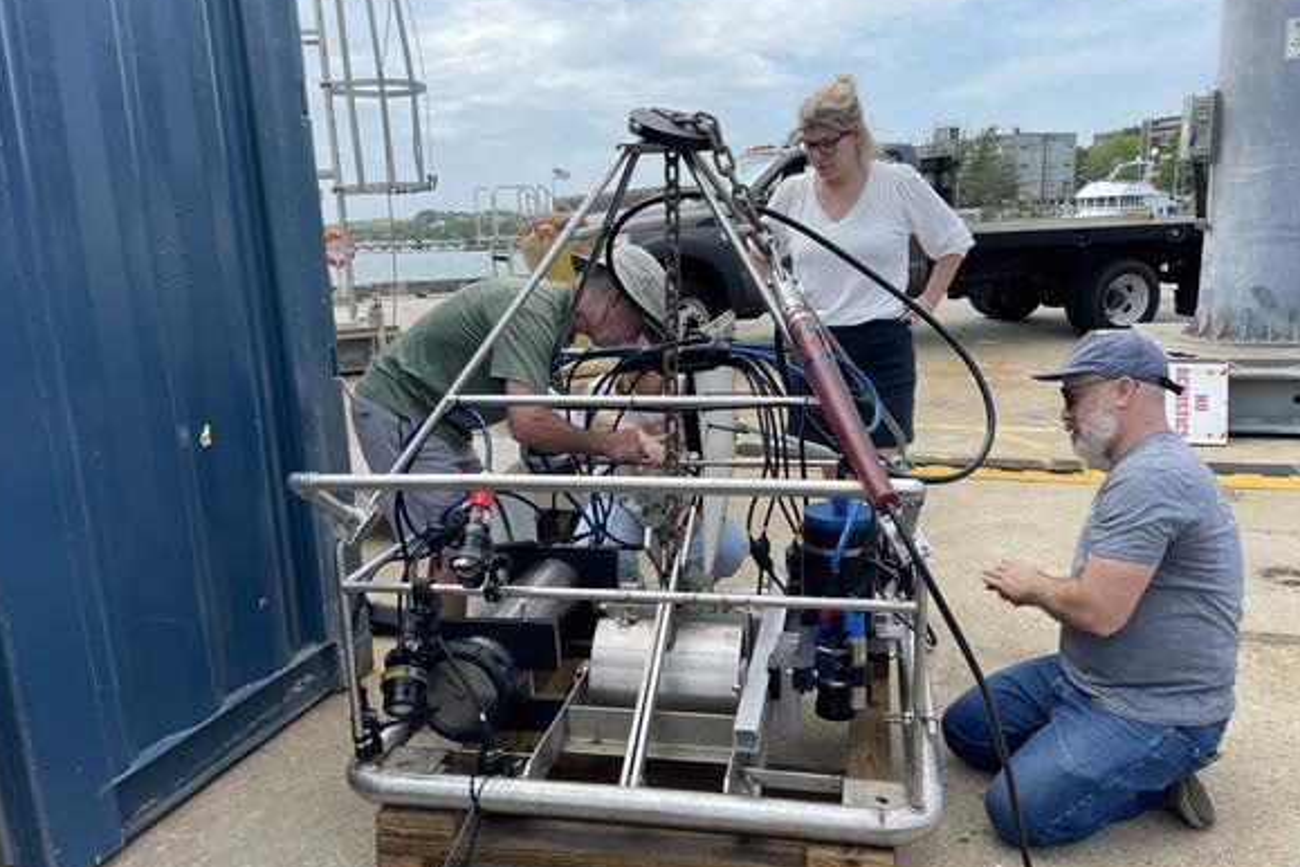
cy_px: 472
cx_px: 651
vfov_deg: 46.4
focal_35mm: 28
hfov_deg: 65.5
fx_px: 1011
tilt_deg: -14.3
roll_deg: +2.1
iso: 32
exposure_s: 1/1770
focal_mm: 4.2
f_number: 1.6
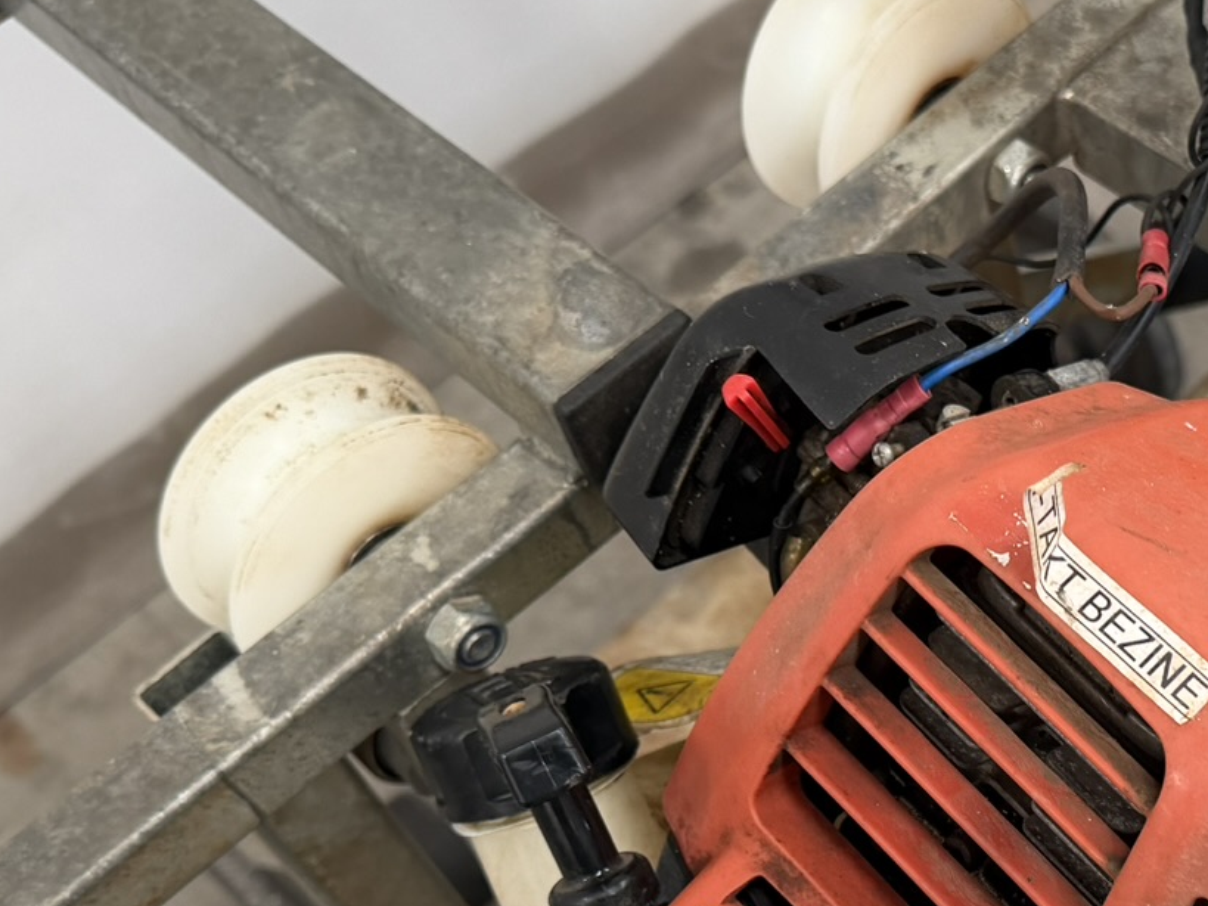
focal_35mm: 60
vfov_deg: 23.8
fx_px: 2094
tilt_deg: -59.5
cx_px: 1072
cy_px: 798
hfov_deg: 30.8
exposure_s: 1/89
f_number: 1.78
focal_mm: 6.76
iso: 200
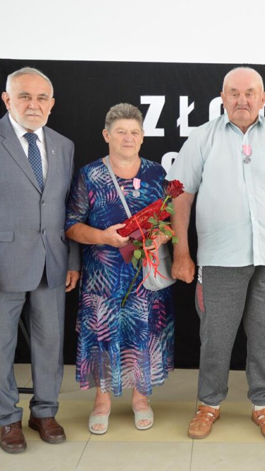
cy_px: 237
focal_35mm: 53
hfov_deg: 22.0
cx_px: 250
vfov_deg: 39.2
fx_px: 662
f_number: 4
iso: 400
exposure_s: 1/60
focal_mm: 22
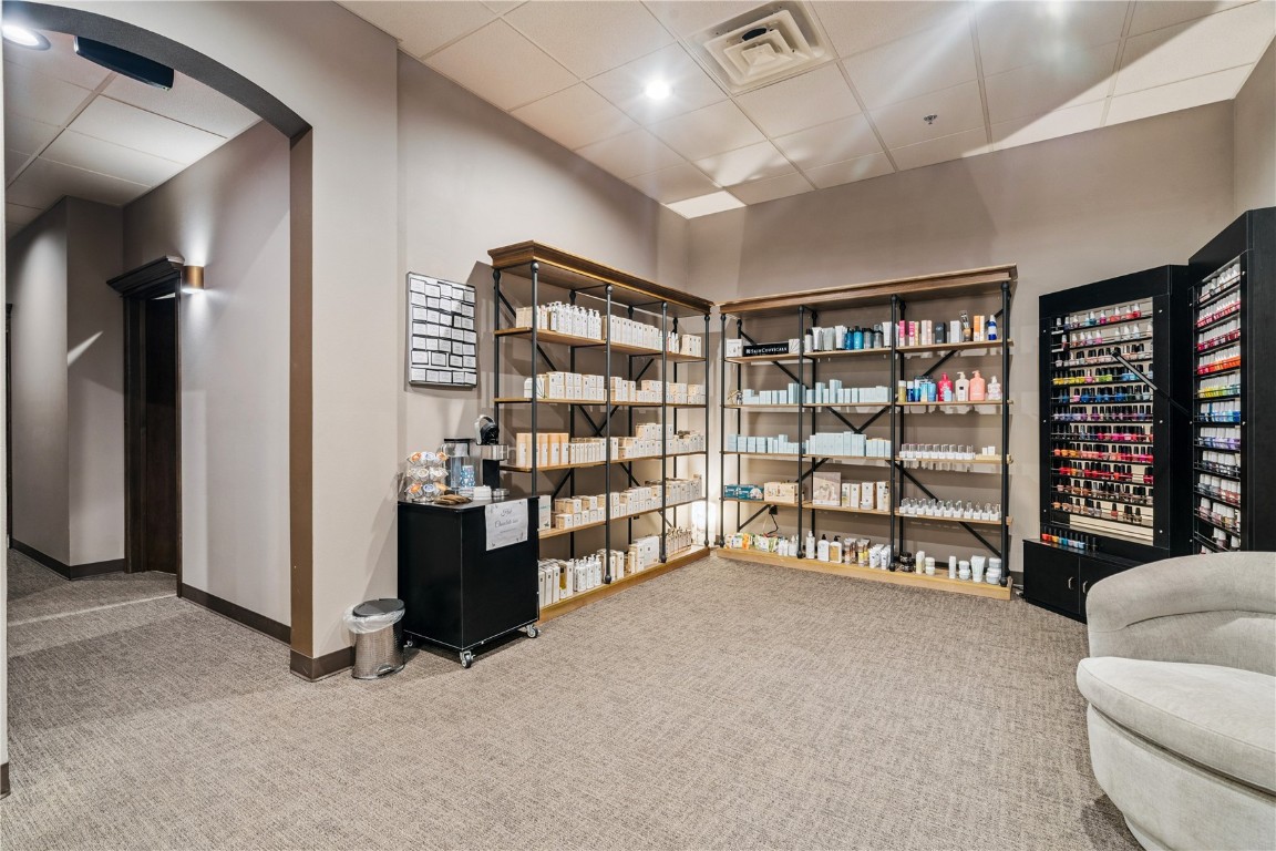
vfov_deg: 73.7
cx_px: 638
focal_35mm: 16
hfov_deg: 96.7
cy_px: 426
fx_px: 567
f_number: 10
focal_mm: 16
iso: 400
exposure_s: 2
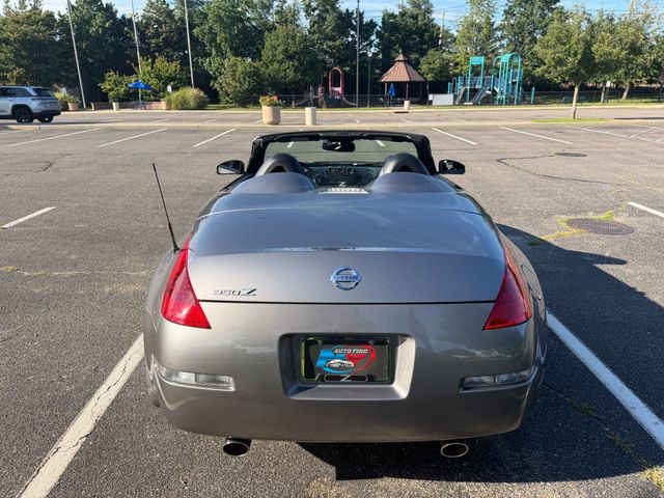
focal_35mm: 24
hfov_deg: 71.6
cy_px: 249
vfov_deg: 56.8
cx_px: 332
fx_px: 460
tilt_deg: -17.7
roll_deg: +1.3
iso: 80
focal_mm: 6.76
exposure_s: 1/2232
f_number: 1.78
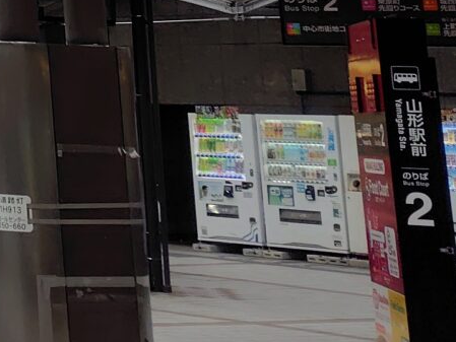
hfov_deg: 11.2
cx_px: -789
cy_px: -257
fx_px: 1726
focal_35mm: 131
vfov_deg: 10.7
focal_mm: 5.6
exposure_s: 1/109
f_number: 1.9
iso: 50
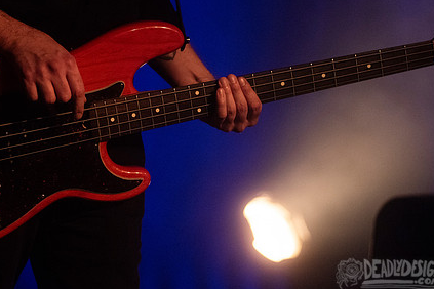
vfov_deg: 8.6
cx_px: 160
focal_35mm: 159
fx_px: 1917
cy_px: 97
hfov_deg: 12.9
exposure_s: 1/160
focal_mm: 116
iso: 2500
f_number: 3.2
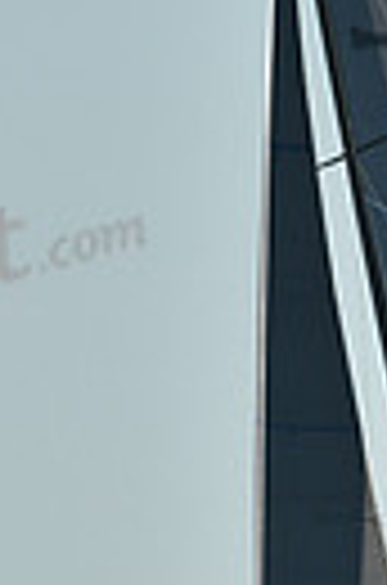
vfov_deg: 1.2
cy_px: 468
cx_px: 380
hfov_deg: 0.8
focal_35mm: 1791
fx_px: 29033
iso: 250
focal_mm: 400
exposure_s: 1/1250
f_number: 6.3
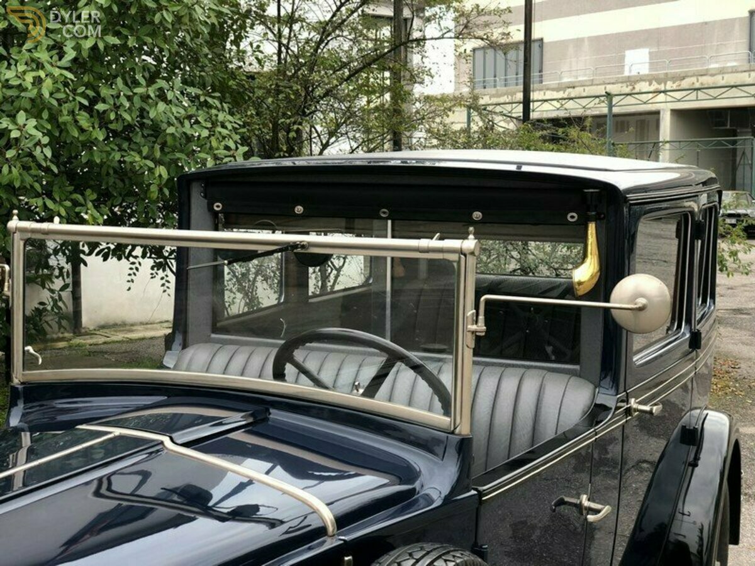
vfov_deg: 28.0
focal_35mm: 52
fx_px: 1134
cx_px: 378
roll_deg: +0.7
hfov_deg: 36.8
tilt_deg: -4.8
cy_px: 283
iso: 25
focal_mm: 6
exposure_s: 1/60
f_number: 2.4
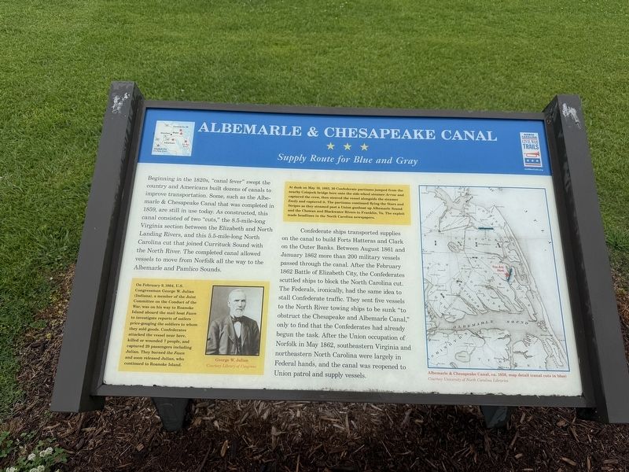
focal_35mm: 24
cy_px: 236
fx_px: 436
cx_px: 314
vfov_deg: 56.8
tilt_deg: -39.5
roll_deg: -0.6
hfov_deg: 71.6
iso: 80
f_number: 1.78
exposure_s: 1/4167
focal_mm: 6.76
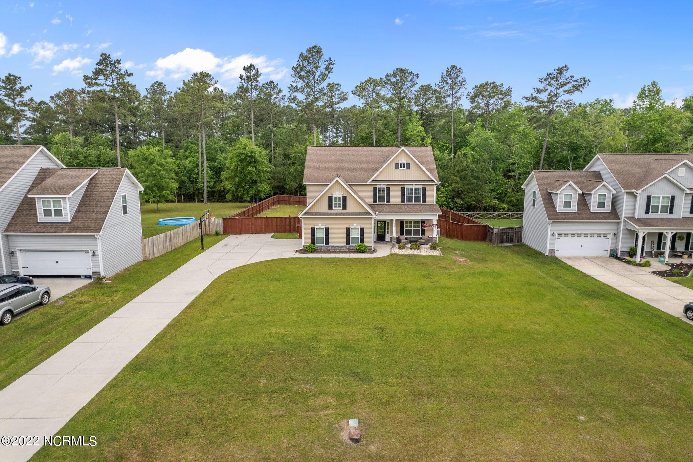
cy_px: 231
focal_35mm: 22
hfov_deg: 78.6
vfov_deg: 57.2
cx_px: 346
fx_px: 423
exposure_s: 1/100
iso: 100
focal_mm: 8.38
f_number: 2.8
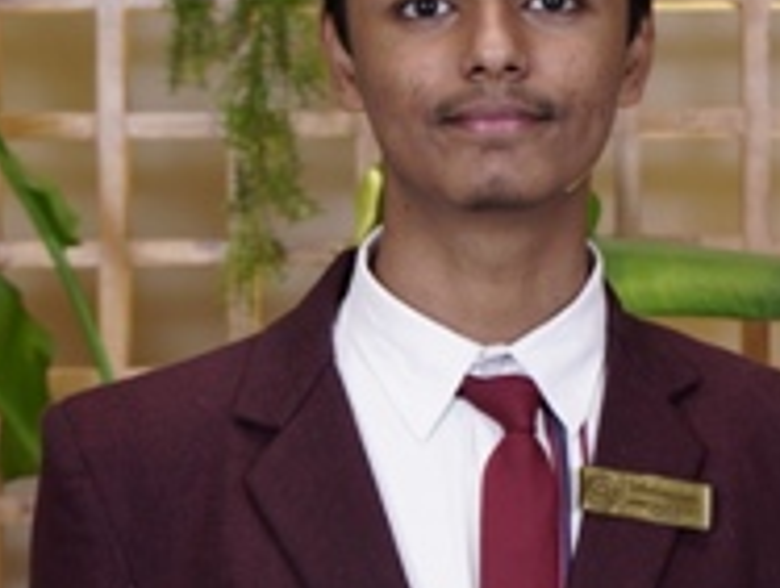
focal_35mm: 138
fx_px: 3116
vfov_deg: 10.8
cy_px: 265
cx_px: 471
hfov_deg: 14.3
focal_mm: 40
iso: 320
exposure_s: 1/80
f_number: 4.5
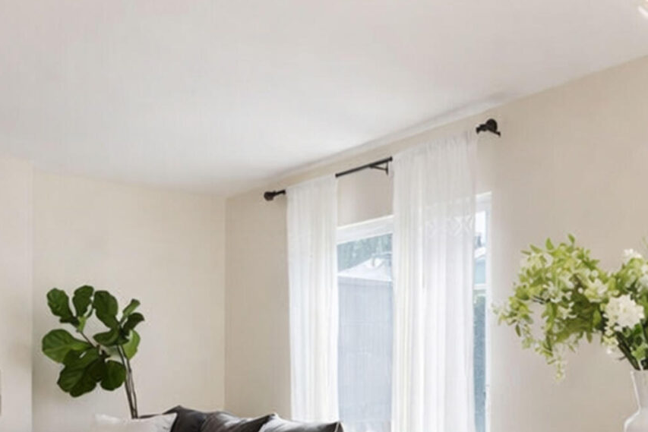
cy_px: 350
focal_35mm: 48
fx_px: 864
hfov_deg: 40.2
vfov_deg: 27.5
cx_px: 472
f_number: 5
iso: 64
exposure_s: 1/50
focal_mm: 16
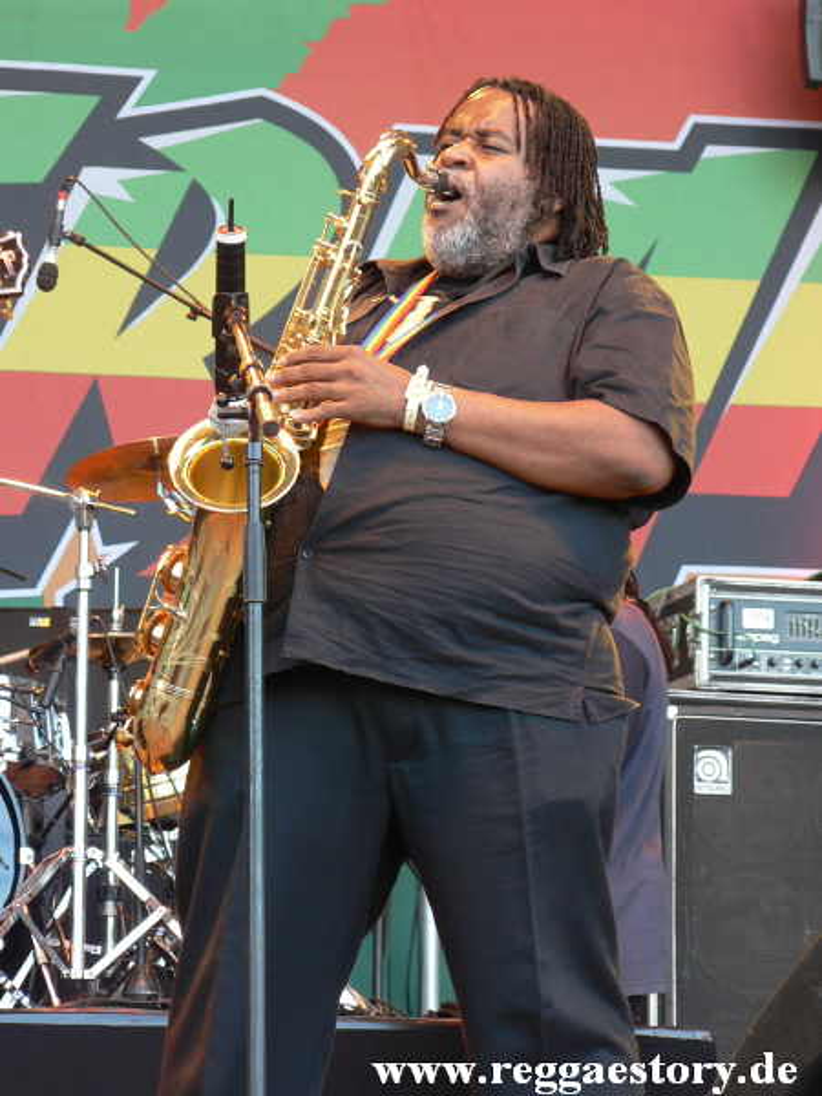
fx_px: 4528
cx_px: 411
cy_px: 548
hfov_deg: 10.4
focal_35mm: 143
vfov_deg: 13.8
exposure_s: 1/30
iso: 64
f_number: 3.2
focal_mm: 24.6
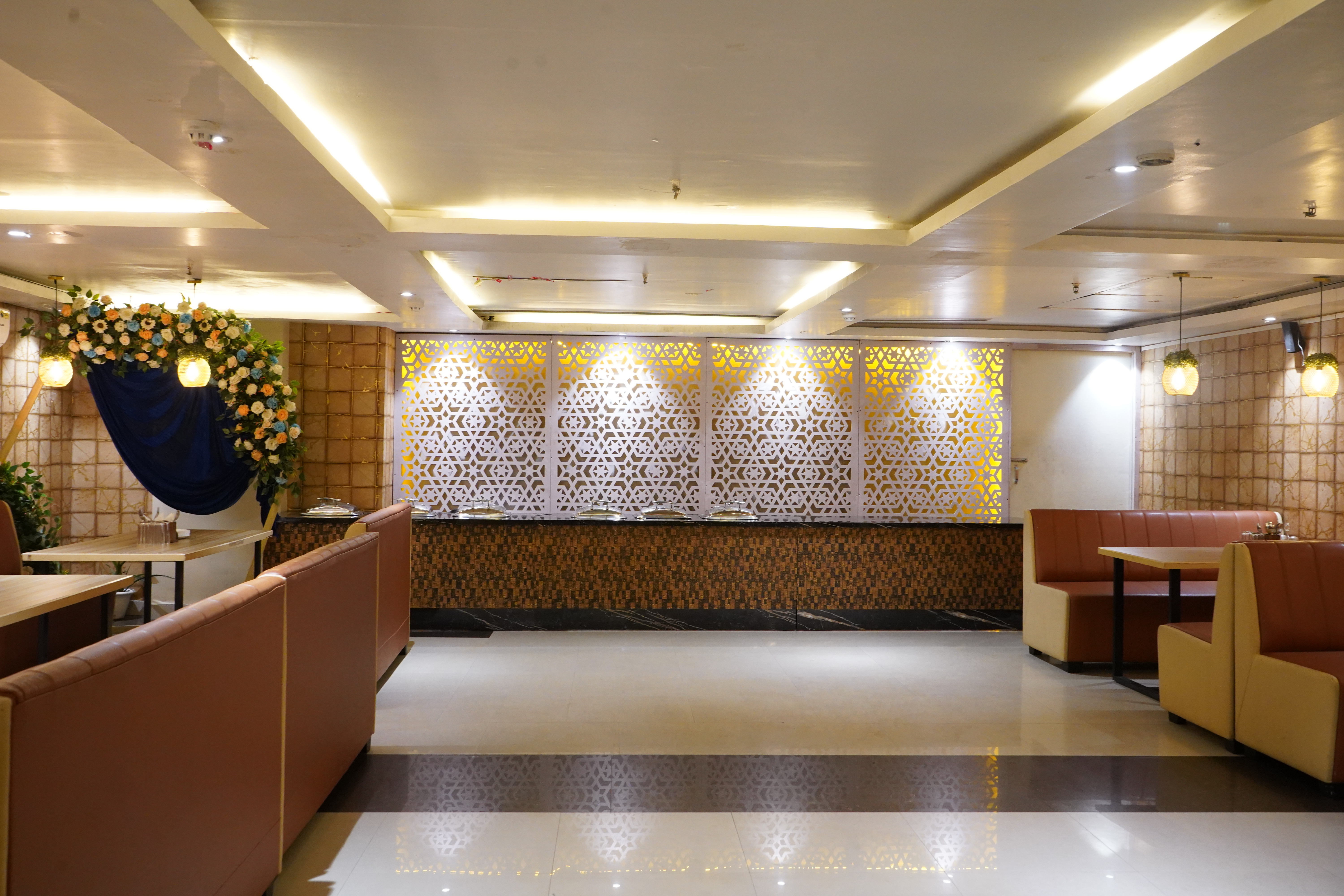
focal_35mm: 31
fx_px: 1157
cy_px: 448
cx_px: 672
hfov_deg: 60.3
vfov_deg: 42.3
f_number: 9
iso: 5000
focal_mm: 31
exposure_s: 1/40
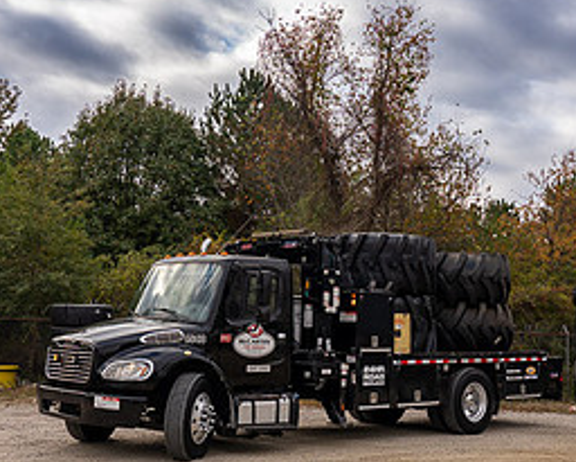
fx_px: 870
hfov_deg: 36.5
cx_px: 340
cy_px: 240
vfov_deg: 29.7
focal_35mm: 51
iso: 100
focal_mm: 24
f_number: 6.3
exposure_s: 1/160
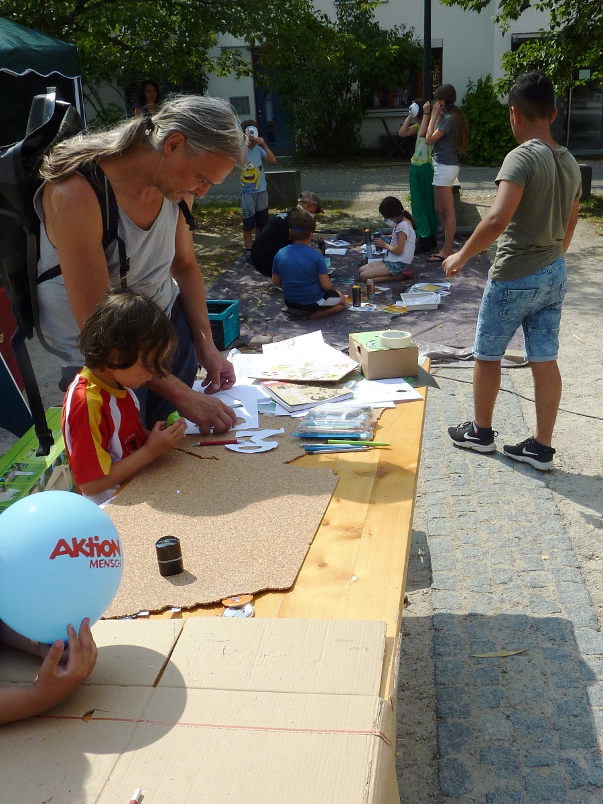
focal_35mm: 30
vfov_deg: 60.0
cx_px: 302
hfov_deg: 46.8
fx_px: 697
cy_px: 402
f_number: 5
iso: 80
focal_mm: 4.1
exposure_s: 1/500
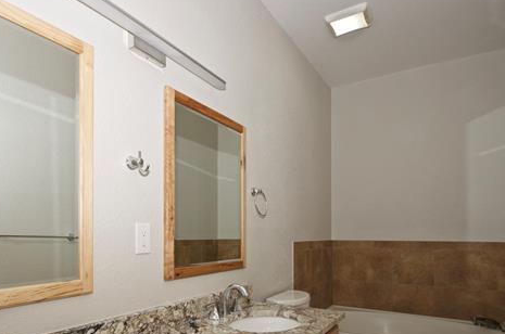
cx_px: 201
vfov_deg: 54.7
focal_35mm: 23
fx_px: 318
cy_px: 214
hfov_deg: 76.1
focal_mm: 11
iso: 100
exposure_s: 1/50
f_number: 8
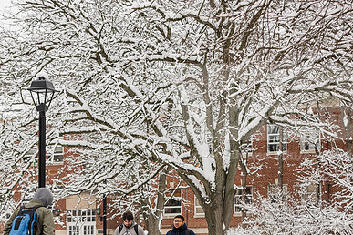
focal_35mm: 147
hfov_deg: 14.0
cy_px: 174
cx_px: 146
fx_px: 1441
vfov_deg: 9.3
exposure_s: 1/400
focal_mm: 98
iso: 160
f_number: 4
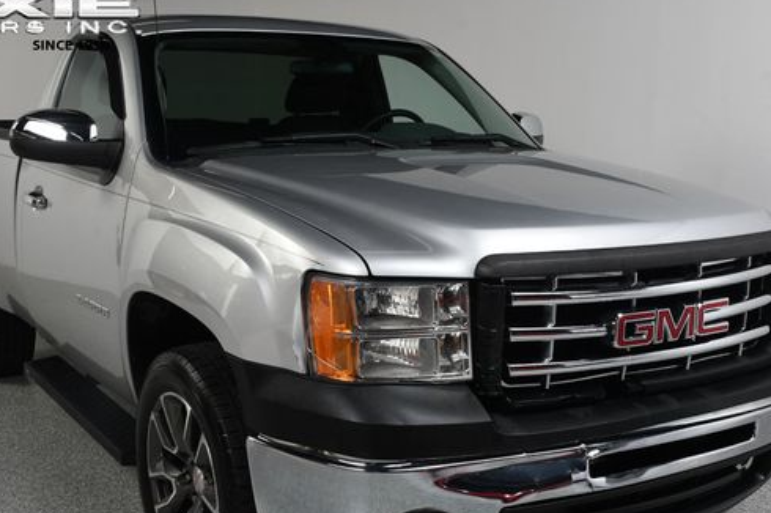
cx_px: 368
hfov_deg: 41.9
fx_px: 1006
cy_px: 315
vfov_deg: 28.5
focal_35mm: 47
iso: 100
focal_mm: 24
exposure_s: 1/160
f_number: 11
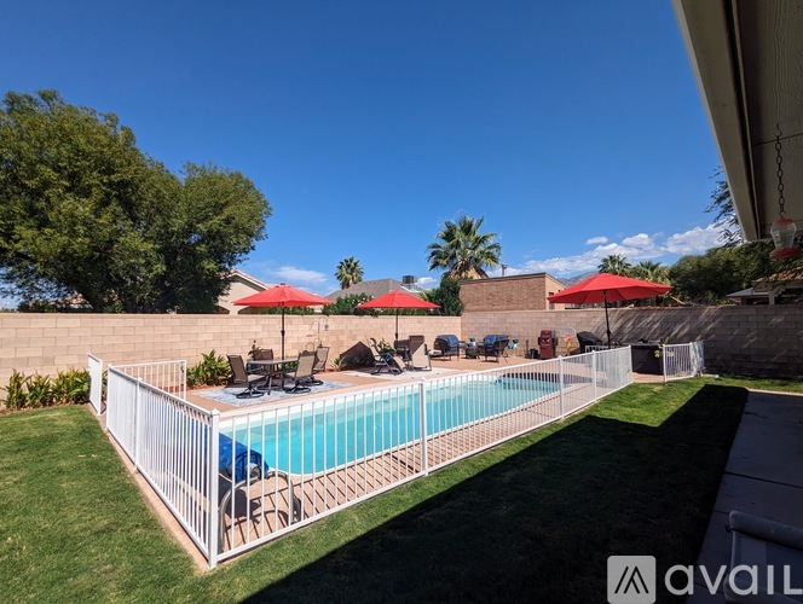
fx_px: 372
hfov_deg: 94.4
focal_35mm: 16
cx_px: 402
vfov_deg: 78.2
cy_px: 302
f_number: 2.2
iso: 47
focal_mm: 2.35
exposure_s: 1/2513
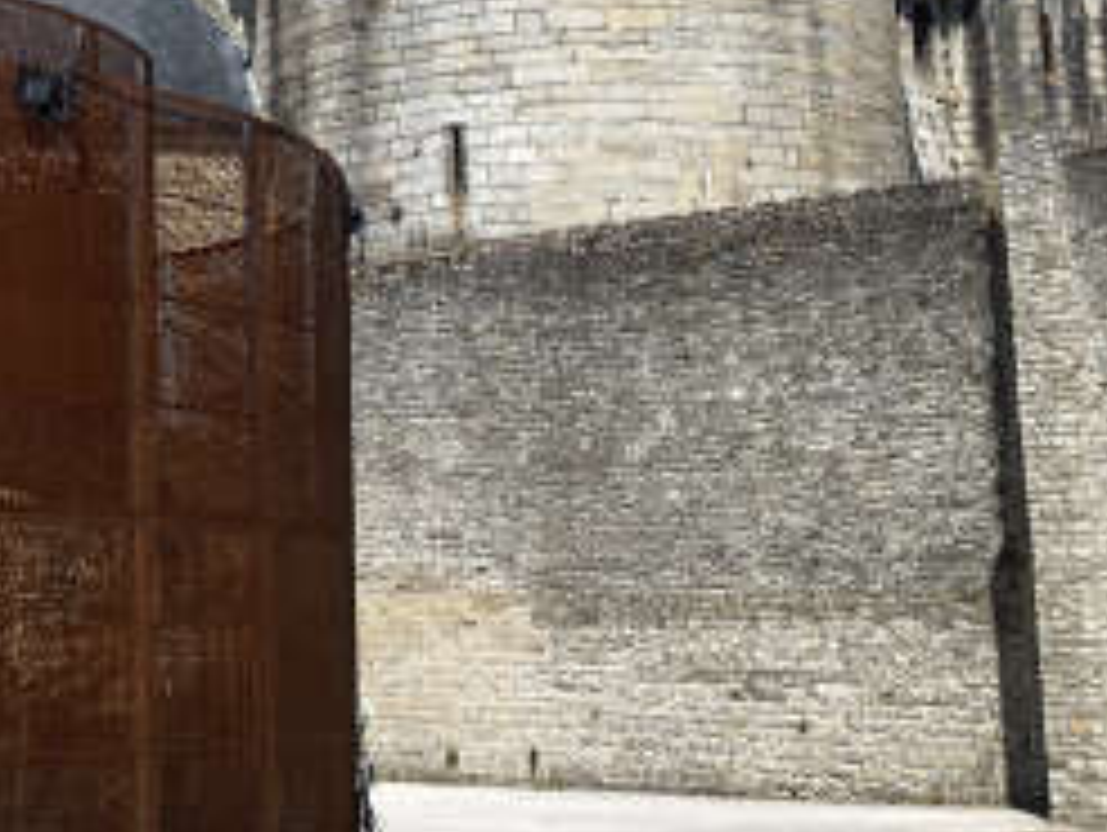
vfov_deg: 19.1
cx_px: 99
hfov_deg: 24.8
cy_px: 76
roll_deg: -0.3
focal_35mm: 76
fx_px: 2433
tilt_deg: +11.6
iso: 32
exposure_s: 1/3300
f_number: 1.8
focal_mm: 4.25
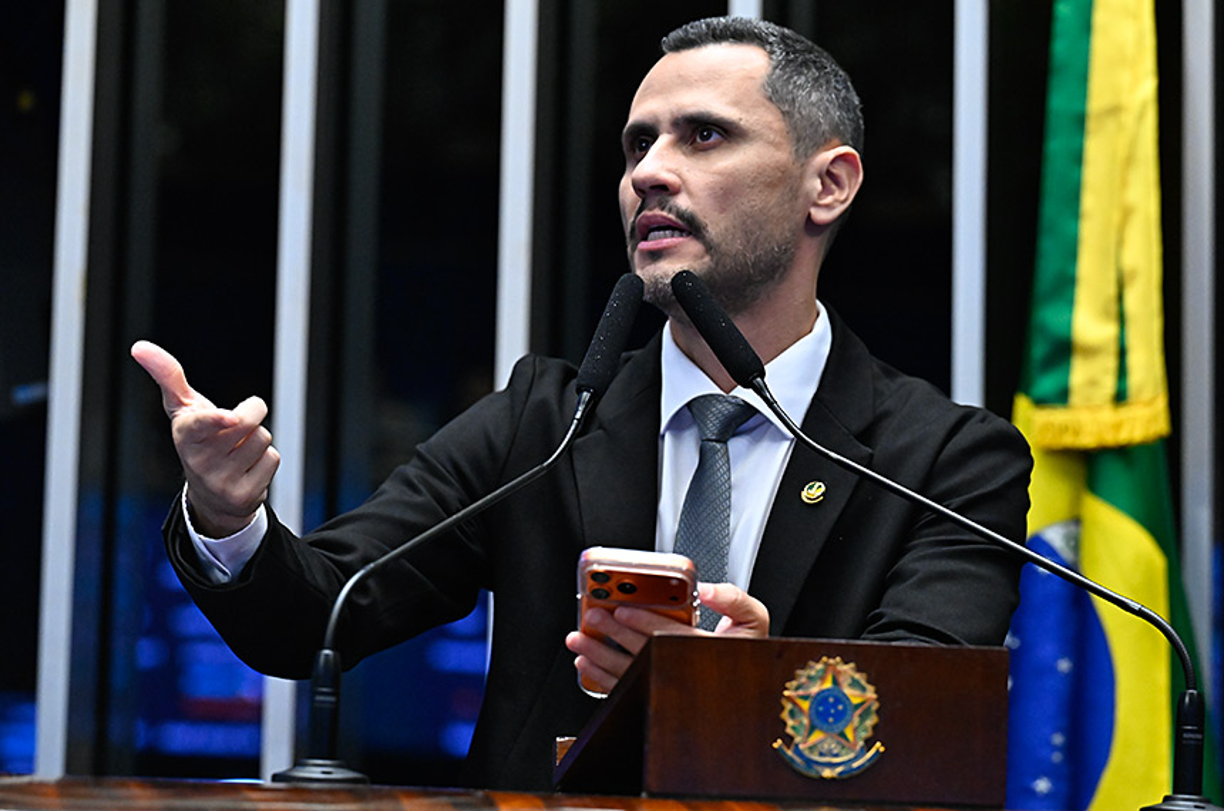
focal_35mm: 125
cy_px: 406
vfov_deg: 10.9
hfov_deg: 16.4
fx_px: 4242
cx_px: 612
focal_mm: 125
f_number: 4.5
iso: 6400
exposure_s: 1/160
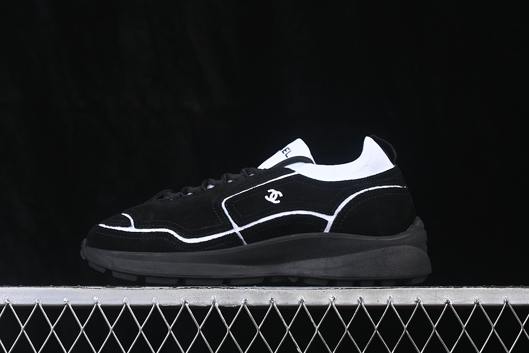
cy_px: 176
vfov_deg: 18.2
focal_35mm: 75
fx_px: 1102
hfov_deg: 27.0
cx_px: 264
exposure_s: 1/60
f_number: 6.3
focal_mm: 50
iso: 160
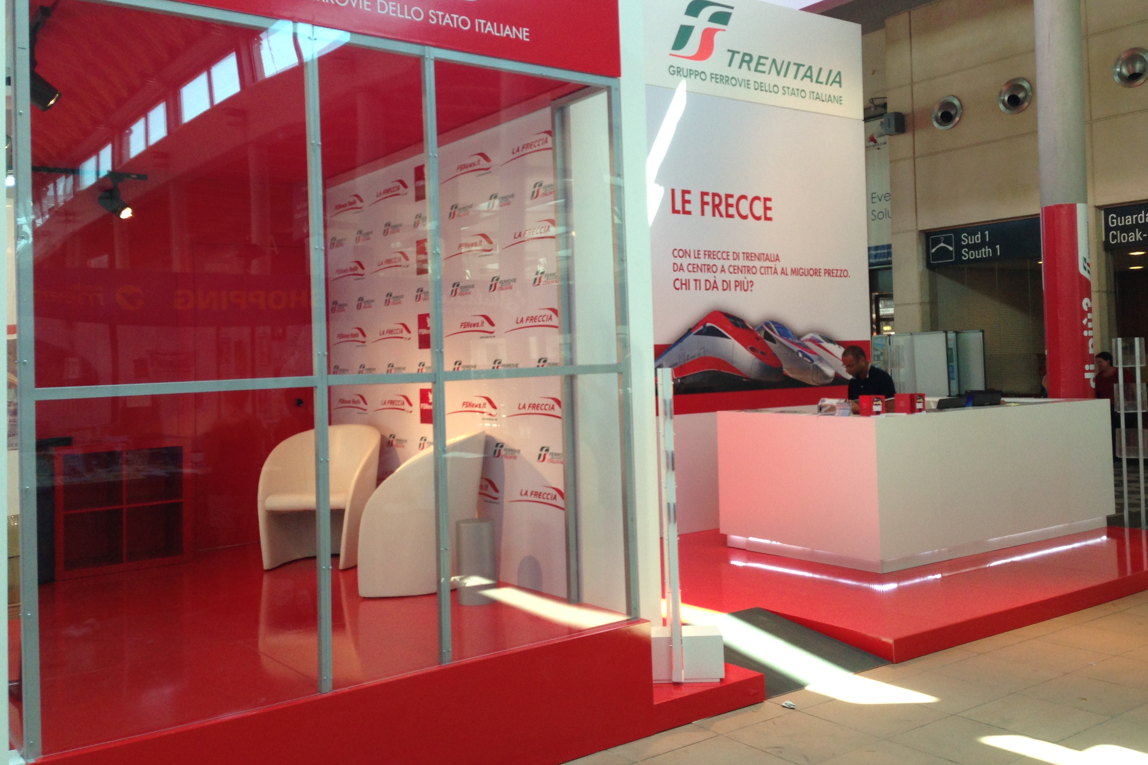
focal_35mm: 35
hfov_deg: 54.4
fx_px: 1116
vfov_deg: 37.8
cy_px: 330
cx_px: 584
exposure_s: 1/60
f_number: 2.4
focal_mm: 4.13
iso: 64
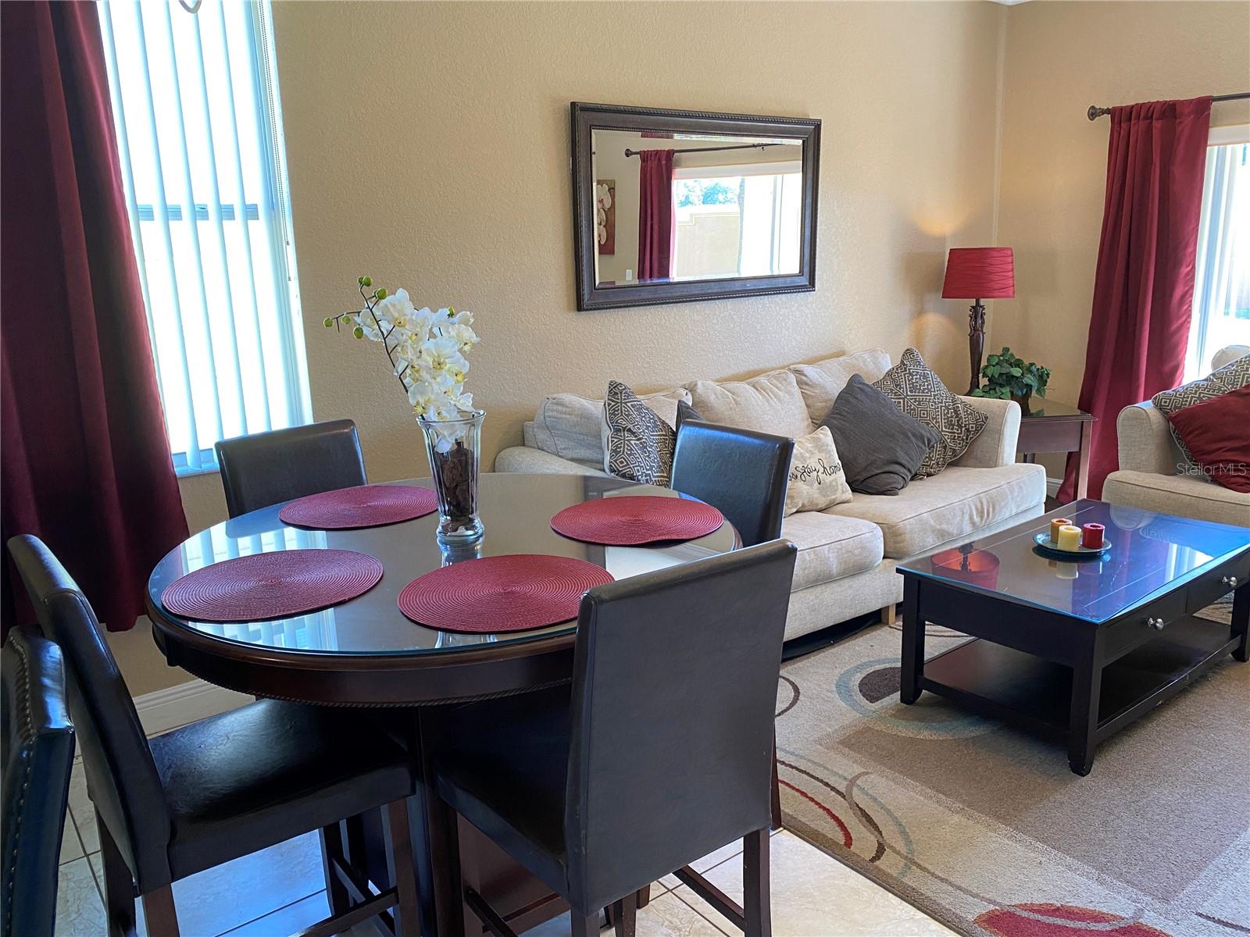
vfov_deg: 53.1
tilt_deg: -14.4
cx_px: 625
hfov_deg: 67.3
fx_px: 939
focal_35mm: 26
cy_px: 468
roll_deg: +1.4
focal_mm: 4.25
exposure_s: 1/60
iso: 125
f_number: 1.8
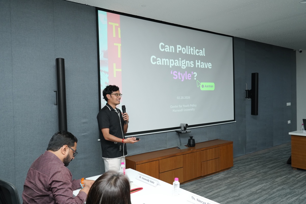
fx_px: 246
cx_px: 153
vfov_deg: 45.0
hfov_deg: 63.7
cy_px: 102
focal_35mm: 29
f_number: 5.6
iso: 2000
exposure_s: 1/100
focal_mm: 29
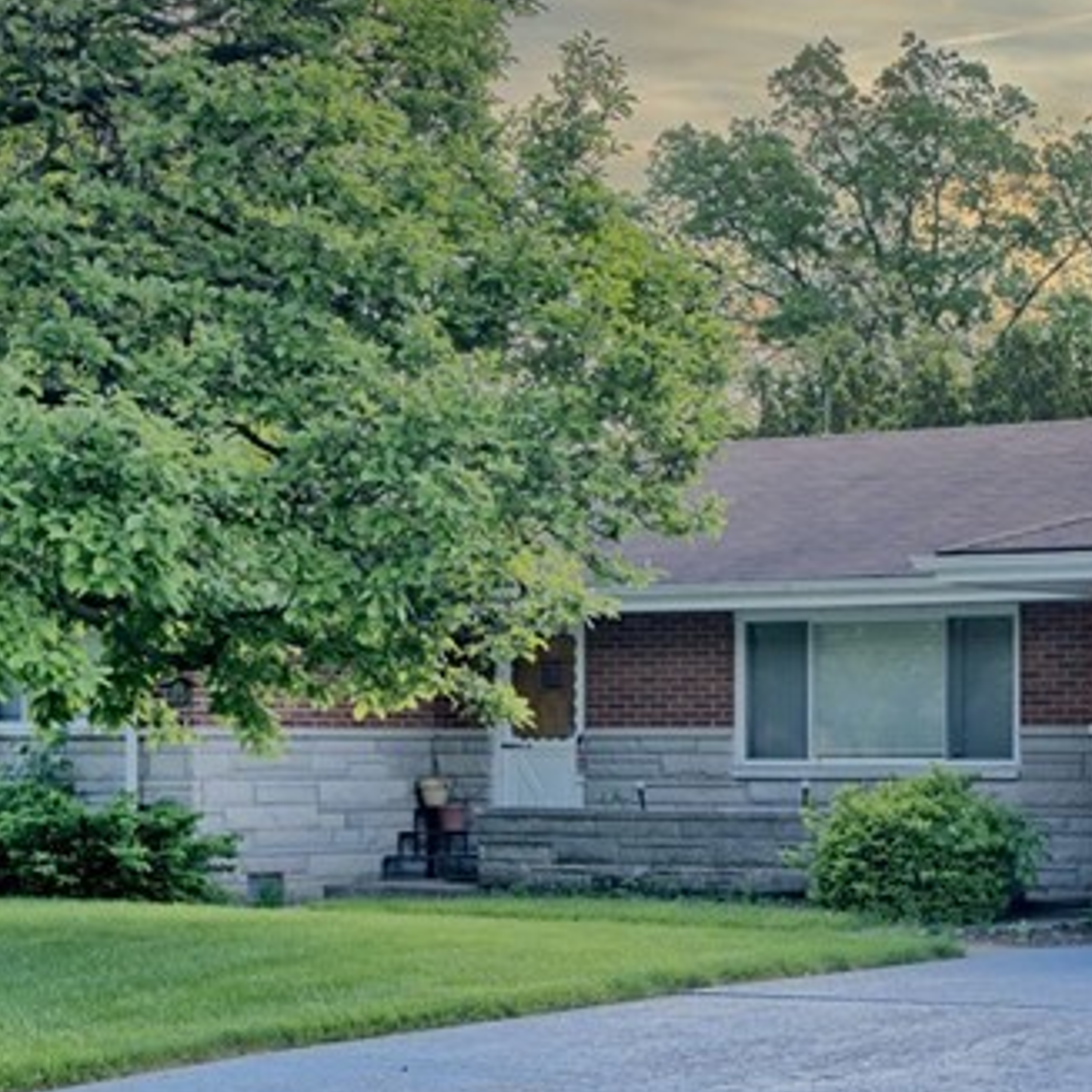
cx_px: 990
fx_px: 3426
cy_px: 688
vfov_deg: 18.1
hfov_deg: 17.8
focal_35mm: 96
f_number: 10
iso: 125
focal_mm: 34
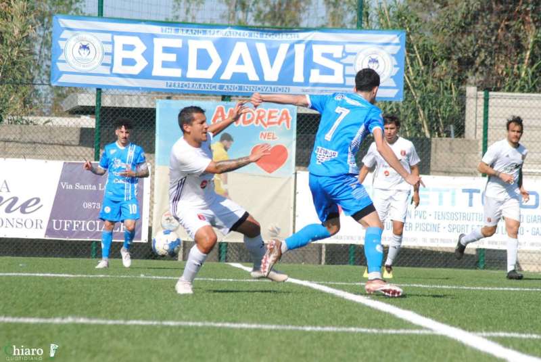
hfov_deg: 6.5
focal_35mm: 315
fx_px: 4738
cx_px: 270
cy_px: 181
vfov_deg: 4.4
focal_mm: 210
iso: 1600
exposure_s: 1/4000
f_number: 11
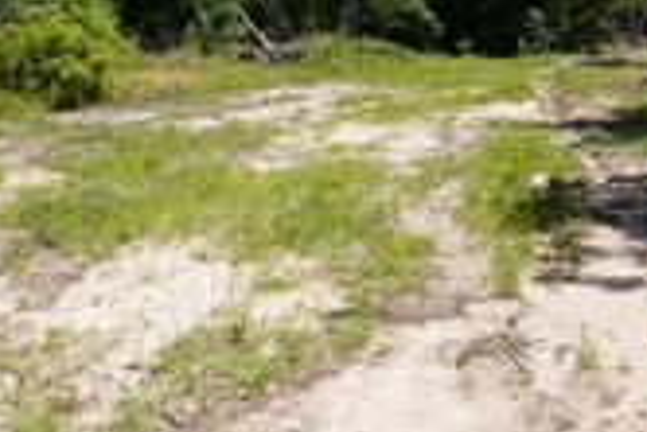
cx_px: 271
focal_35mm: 65
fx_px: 1169
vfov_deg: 20.4
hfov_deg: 30.9
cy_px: 19
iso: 100
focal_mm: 16
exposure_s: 1/640
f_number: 5
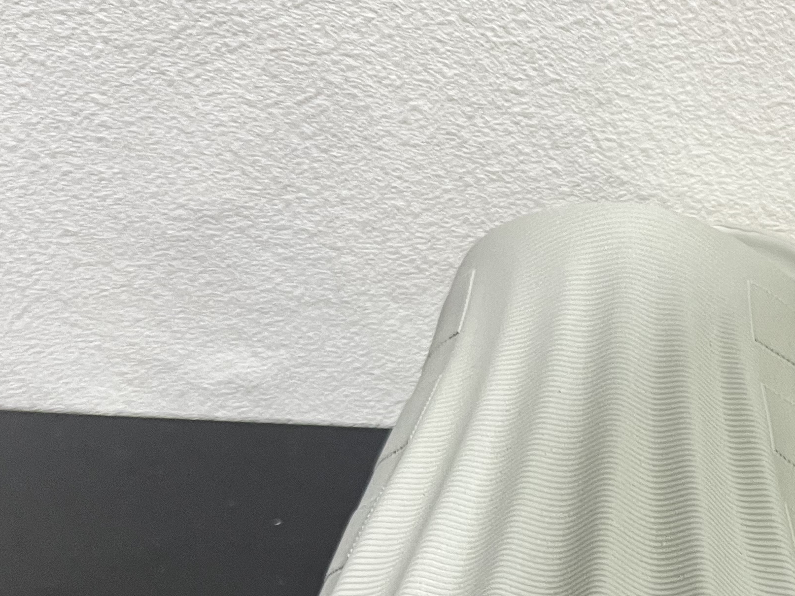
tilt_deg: -36.3
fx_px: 1493
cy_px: 586
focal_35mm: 65
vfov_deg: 21.8
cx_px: 775
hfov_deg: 28.2
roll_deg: -0.9
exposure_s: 1/50
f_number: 1.5
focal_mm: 5.7
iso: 200
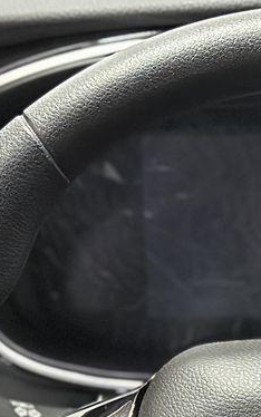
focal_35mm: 196
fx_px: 2229
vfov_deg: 10.5
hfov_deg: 6.7
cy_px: 539
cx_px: 306
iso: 640
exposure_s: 1/33
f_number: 1.78
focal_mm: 6.86
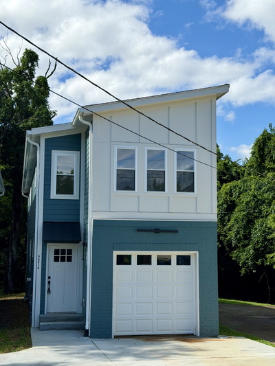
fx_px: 508
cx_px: 138
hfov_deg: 30.3
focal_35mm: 48
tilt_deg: +5.6
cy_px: 183
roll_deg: -0.6
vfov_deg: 39.6
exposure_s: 1/4878
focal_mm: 6.76
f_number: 1.78
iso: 64
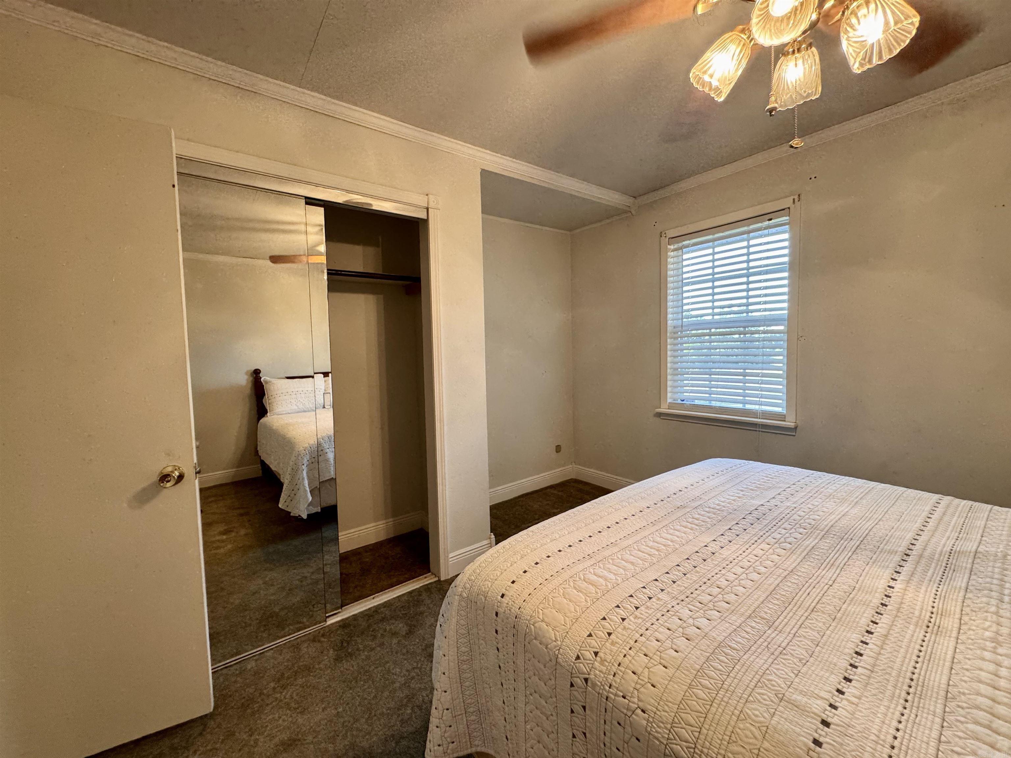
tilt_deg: -5.3
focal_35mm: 14
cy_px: 379
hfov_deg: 102.1
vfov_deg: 85.7
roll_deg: +1.9
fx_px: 409
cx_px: 506
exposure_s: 1/60
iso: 200
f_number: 2.2
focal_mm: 2.22
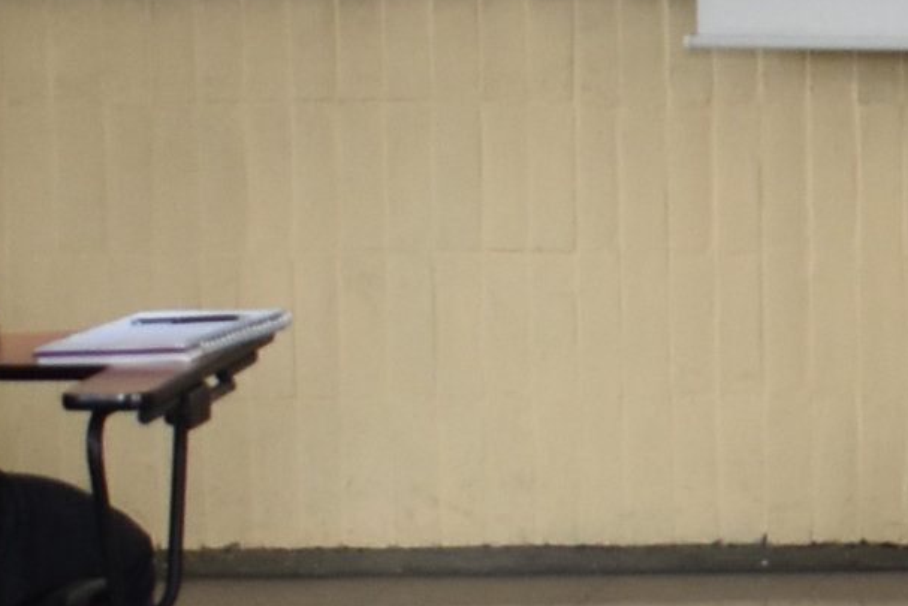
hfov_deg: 9.7
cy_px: 340
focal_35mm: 200
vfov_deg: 6.9
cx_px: 1717
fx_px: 5045
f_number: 4
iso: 450
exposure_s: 1/60
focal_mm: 18
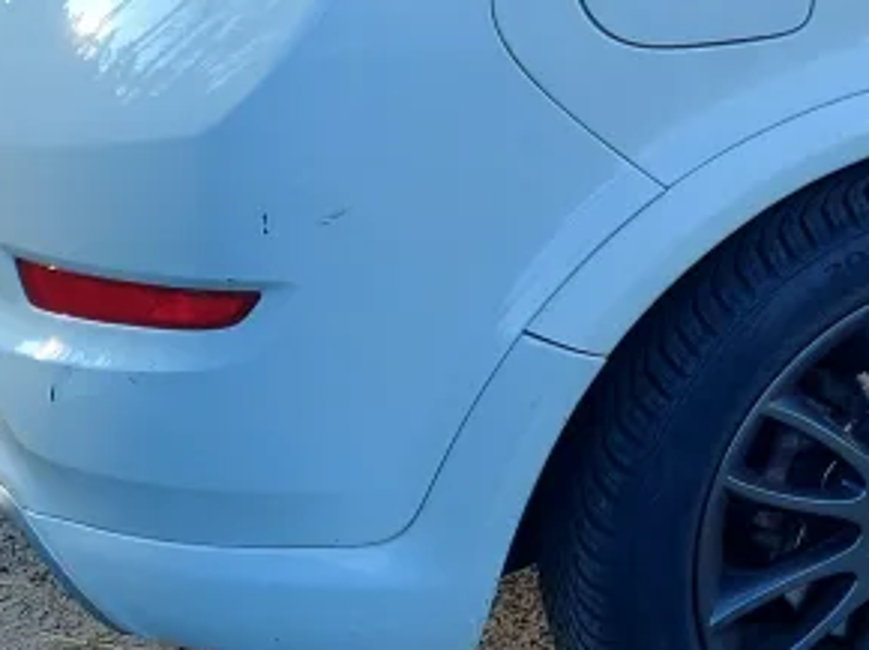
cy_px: -168
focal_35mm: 106
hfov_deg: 16.2
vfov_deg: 13.5
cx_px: 1465
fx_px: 2659
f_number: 1.8
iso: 40
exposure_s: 1/239
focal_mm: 5.23
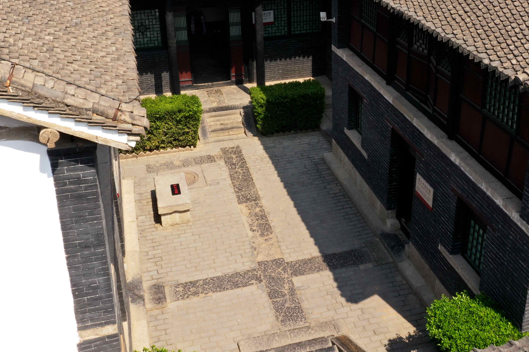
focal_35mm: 43
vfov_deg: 30.7
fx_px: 632
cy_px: 95
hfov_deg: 45.2
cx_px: 321
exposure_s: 1/100
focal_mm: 10.26
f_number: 11
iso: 100
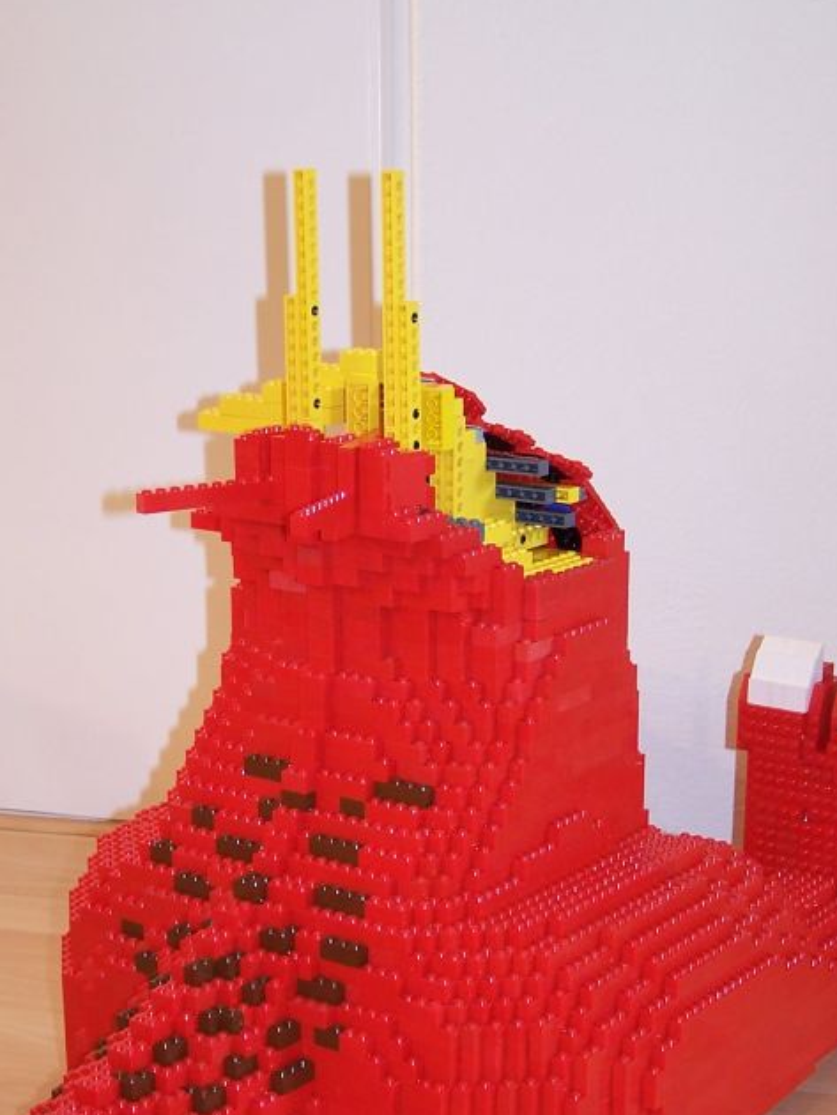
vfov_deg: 29.6
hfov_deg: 22.6
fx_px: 2094
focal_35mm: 65
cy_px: 726
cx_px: 354
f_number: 2.8
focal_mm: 6.7
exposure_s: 1/2
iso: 80
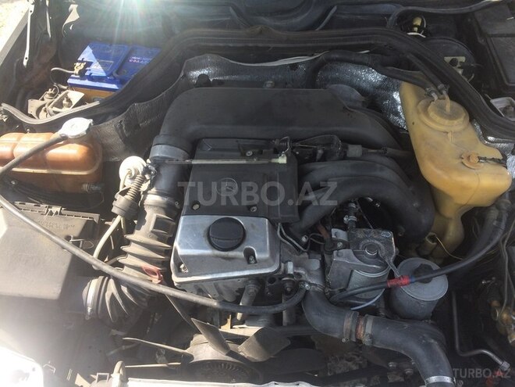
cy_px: 194
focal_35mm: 29
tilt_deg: -48.5
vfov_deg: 48.2
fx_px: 431
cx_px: 258
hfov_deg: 61.7
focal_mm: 4.15
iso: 32
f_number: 2.2
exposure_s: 1/423
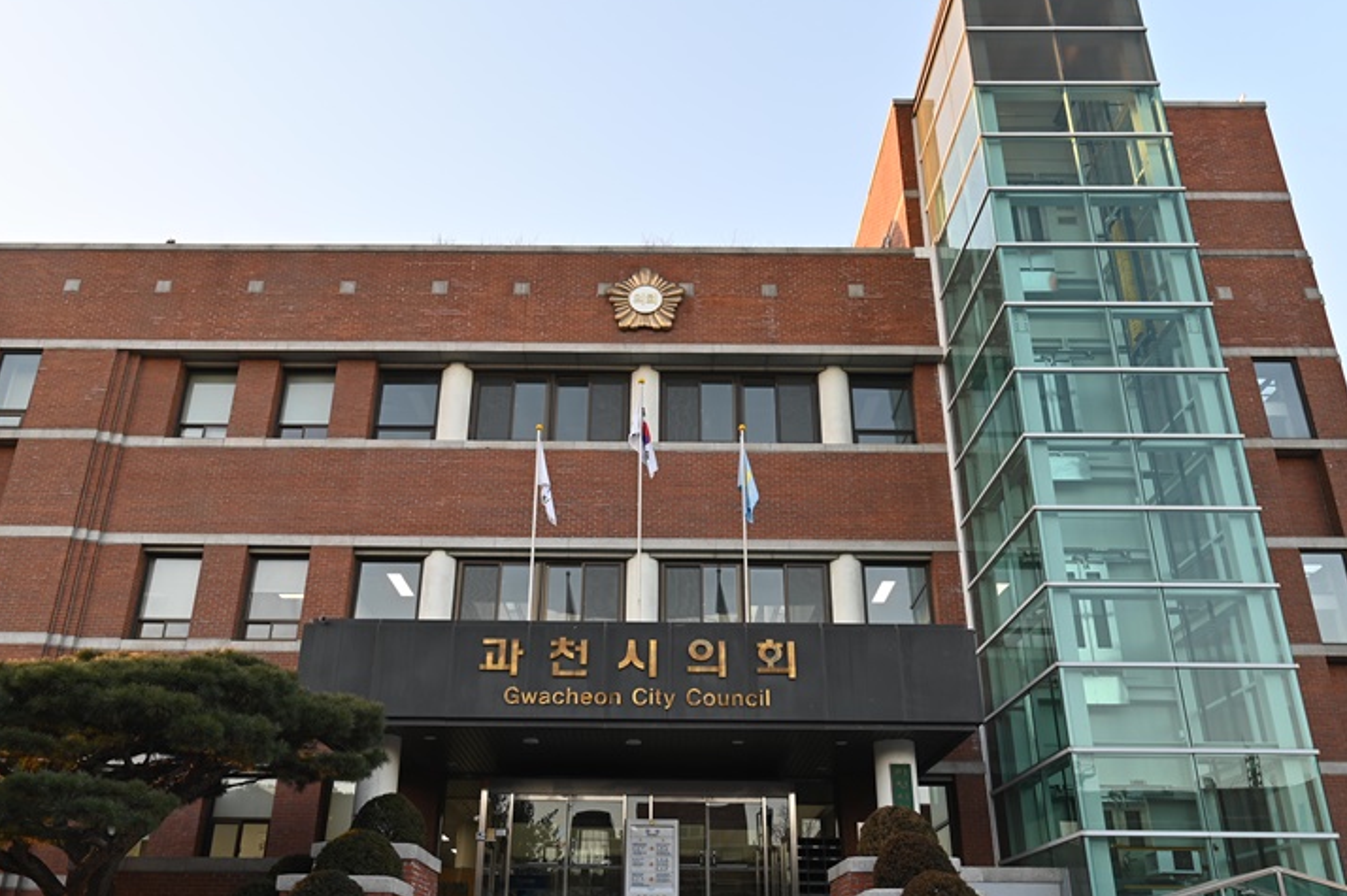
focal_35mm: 28
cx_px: 649
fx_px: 1047
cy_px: 539
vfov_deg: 46.1
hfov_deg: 65.5
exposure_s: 1/30
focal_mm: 20
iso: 100
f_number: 7.1
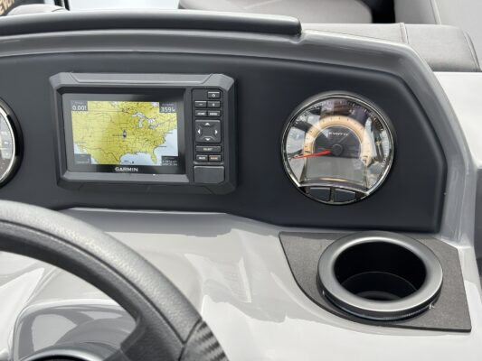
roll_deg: +3.4
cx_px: 241
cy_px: 180
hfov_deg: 36.8
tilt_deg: -33.9
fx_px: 724
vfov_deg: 28.0
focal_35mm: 52
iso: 32
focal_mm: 5.96
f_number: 1.6
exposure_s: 1/517
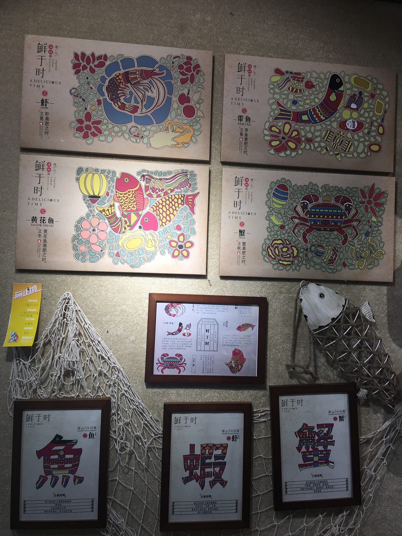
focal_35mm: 29
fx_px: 449
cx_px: 201
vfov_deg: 61.7
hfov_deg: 48.2
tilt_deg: +2.6
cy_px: 268
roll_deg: -2.4
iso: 40
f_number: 2.2
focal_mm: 4.15
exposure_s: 1/100
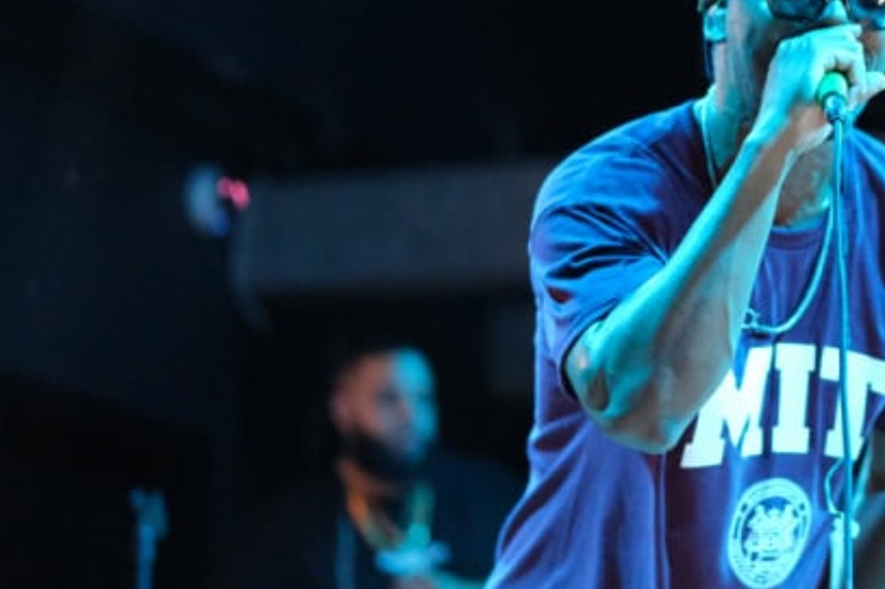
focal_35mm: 165
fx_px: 4054
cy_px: 147
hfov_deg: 12.4
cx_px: 822
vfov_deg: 8.3
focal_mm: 56
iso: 8000
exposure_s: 1/170
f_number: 1.4
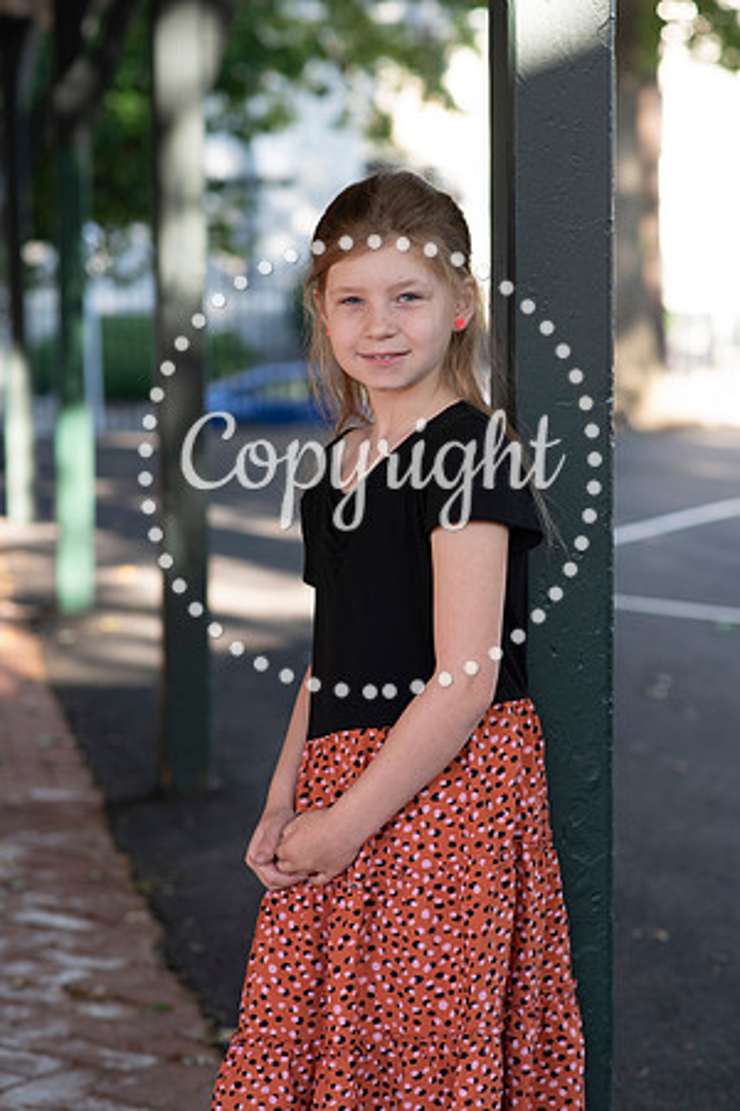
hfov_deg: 16.1
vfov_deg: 23.9
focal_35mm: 85
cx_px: 370
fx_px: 2621
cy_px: 556
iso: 640
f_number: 4
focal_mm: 85
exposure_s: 1/320
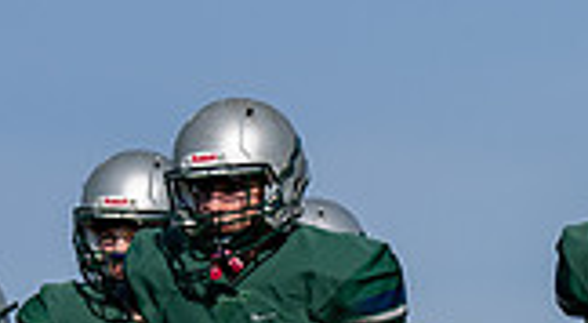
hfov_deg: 3.6
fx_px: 9427
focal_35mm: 608
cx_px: 958
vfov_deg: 2.0
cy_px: 522
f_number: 2.8
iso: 100
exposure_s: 1/3200
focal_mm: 126
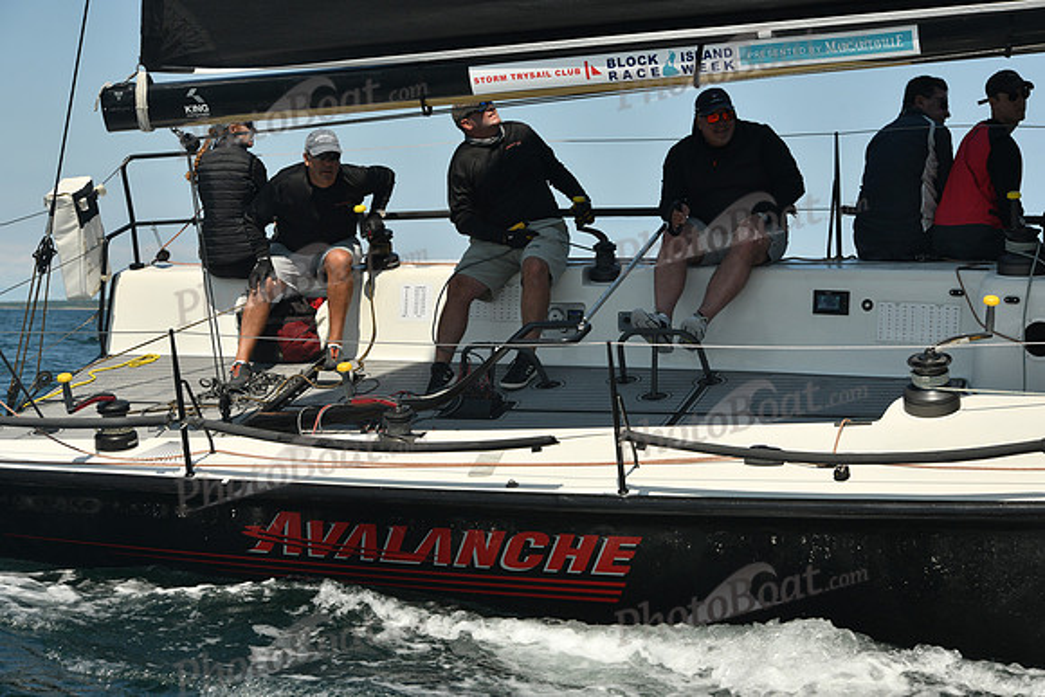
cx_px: 522
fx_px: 2903
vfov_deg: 13.7
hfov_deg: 20.4
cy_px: 348
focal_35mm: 100
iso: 320
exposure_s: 1/640
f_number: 8
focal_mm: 100
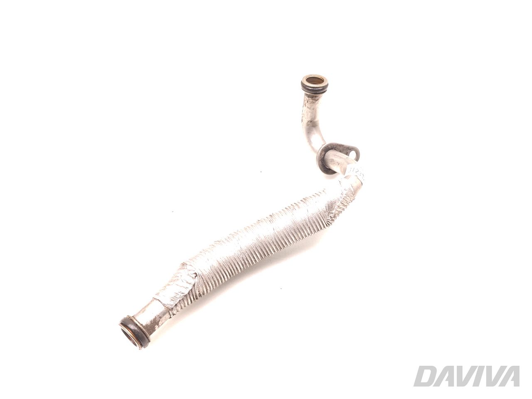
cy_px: 200
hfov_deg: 71.6
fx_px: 369
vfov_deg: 56.8
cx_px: 266
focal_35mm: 24
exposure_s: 1/80
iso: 200
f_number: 1.89
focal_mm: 5.89
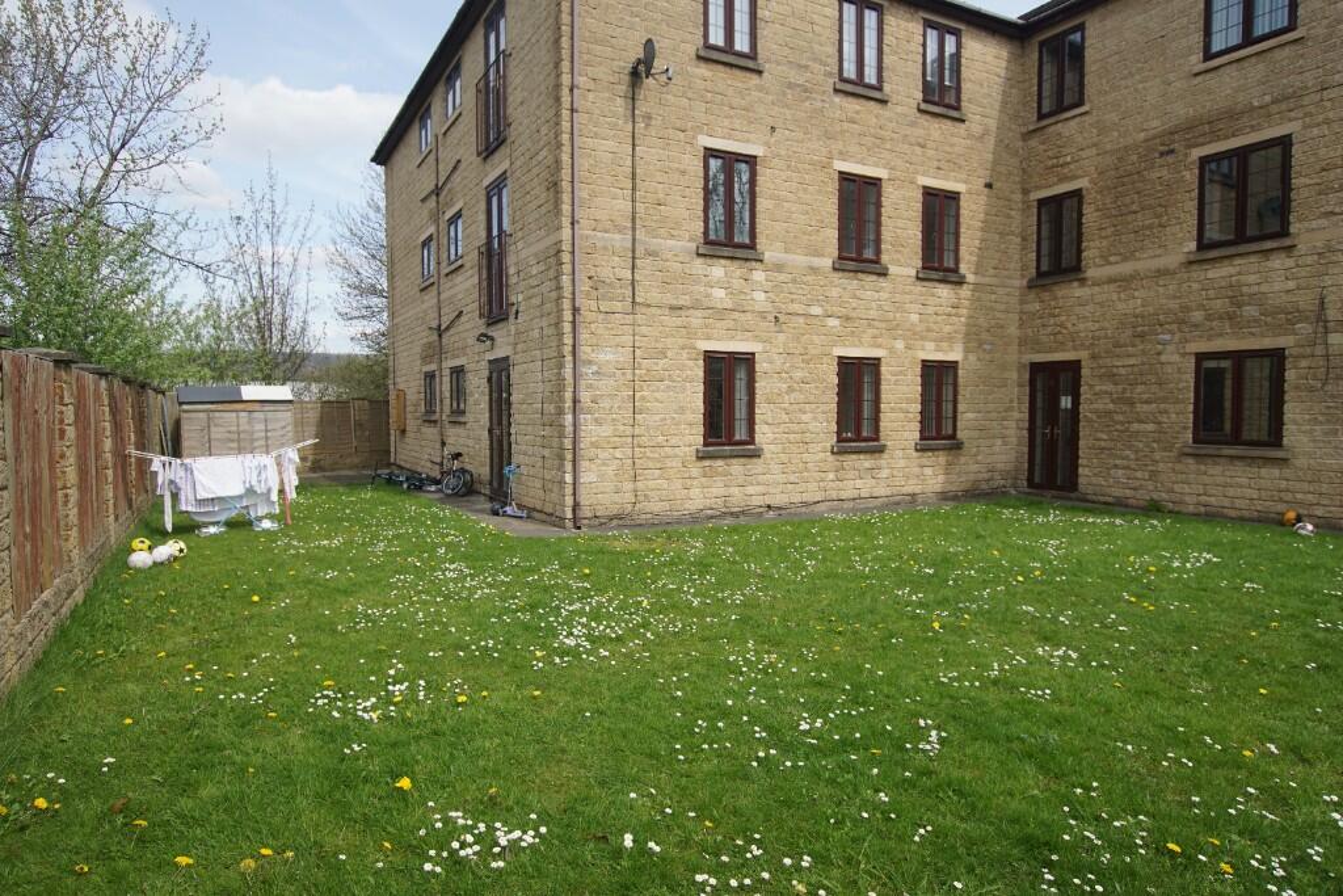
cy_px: 448
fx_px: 839
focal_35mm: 22
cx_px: 672
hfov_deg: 77.3
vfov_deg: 56.2
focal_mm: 15
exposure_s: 1/200
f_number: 6.3
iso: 100
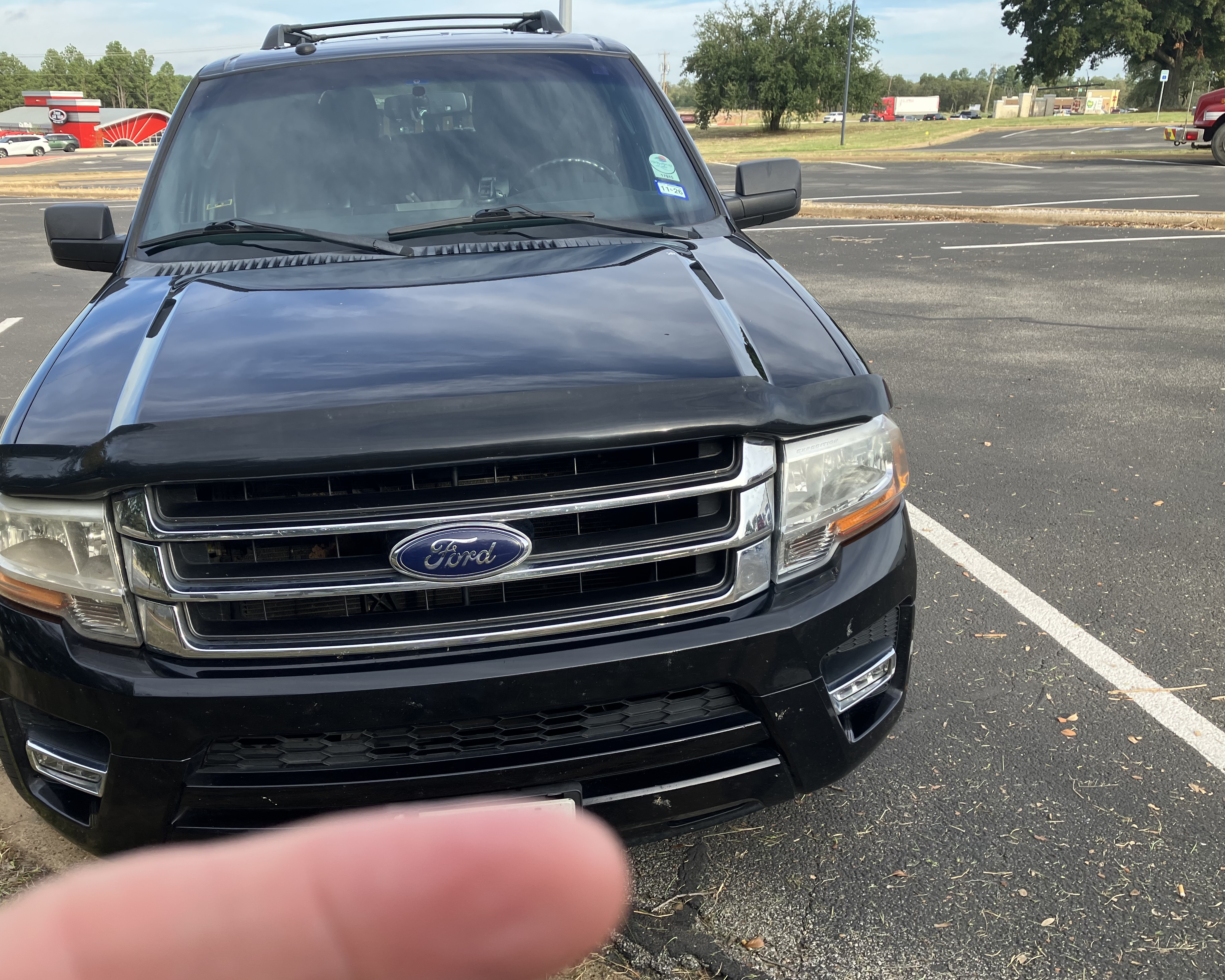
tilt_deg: -20.1
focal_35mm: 30
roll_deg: -0.4
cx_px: 561
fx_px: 1088
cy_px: 494
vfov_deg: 48.5
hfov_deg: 58.7
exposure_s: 1/412
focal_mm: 3.99
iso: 32
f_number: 1.8
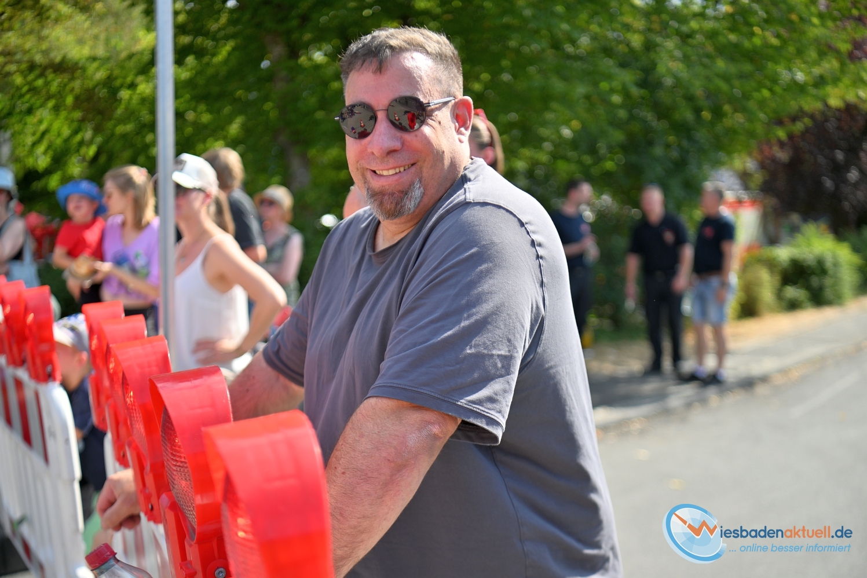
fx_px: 1108
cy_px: 289
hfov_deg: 42.7
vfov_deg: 29.2
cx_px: 434
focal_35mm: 46
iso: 64
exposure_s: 1/800
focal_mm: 46
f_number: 2.8
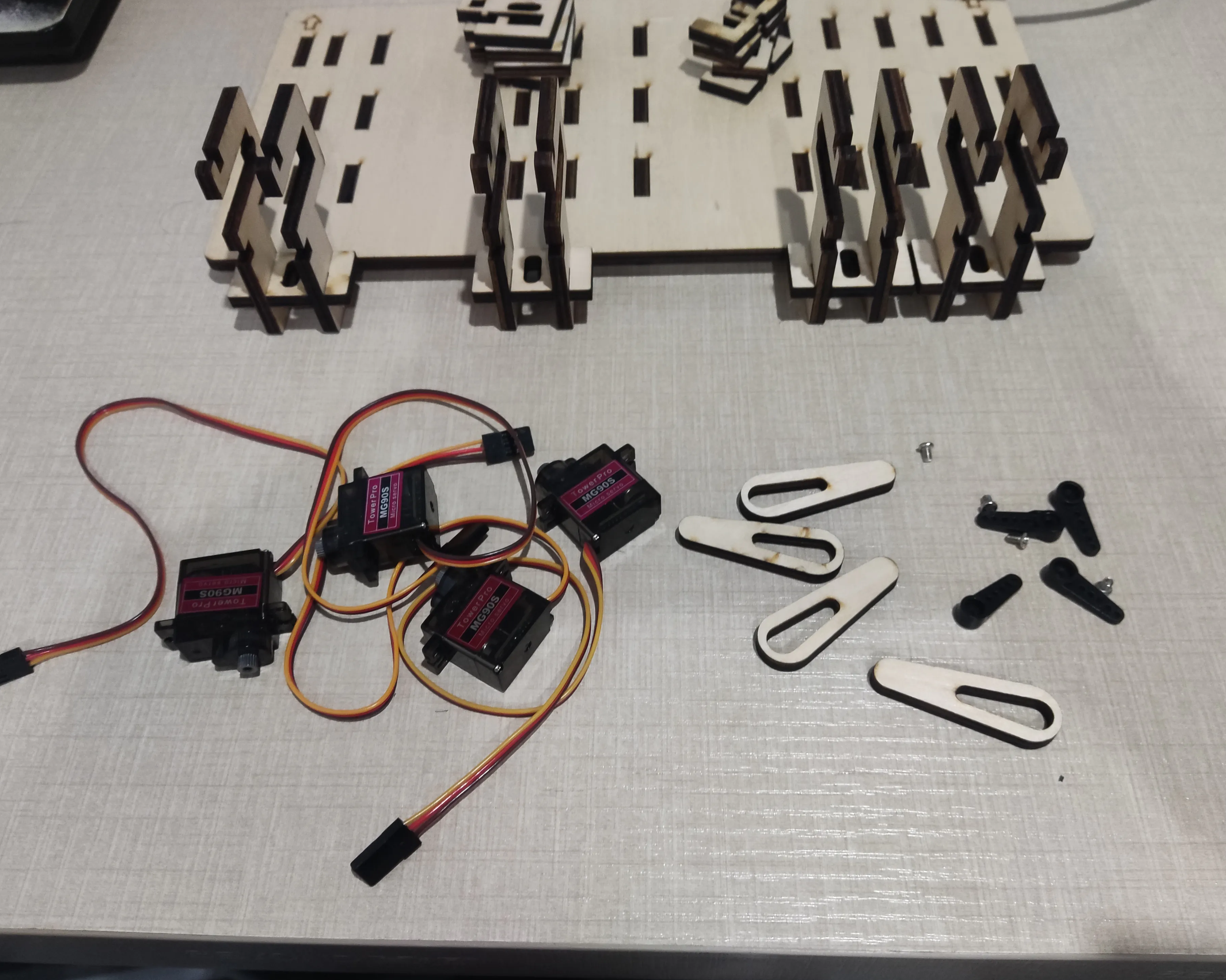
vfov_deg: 53.2
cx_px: 611
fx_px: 980
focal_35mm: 27
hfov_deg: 64.1
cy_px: 506
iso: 889
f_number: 1.79
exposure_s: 1/33
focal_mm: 4.71
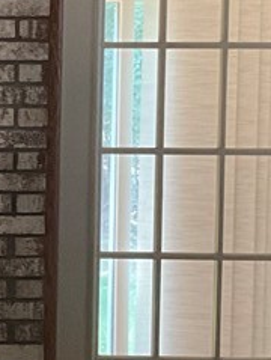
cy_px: 133
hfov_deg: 11.0
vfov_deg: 15.8
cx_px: -257
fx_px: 1291
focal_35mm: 124
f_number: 1.8
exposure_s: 1/31
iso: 320
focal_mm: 3
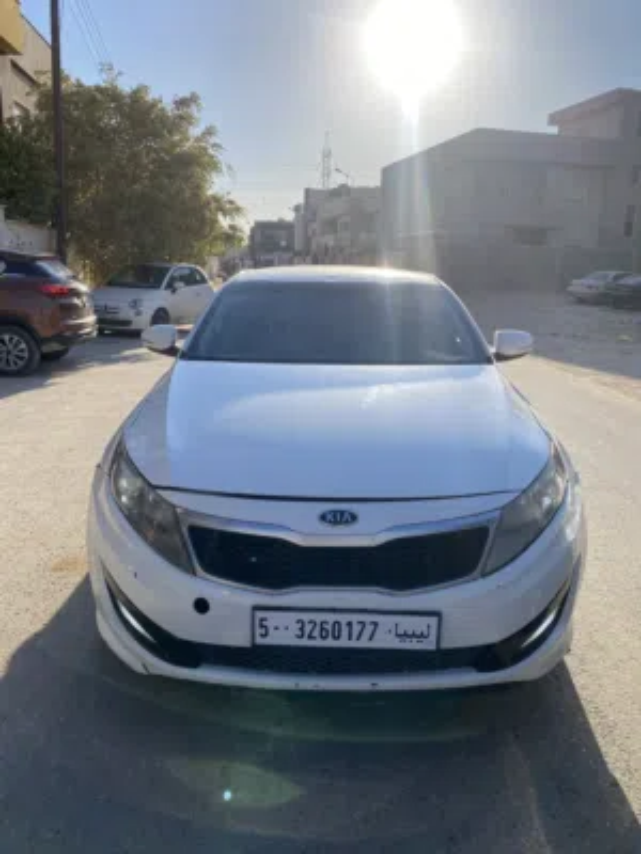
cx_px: 320
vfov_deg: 67.3
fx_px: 642
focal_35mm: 26
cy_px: 427
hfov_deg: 53.1
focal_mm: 4.25
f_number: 1.8
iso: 32
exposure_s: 1/3731
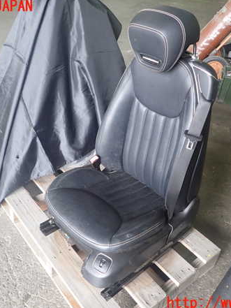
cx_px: 115
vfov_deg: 53.9
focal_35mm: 34
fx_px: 302
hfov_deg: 41.8
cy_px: 155
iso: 200
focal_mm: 4.5
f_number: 2
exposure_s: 1/50
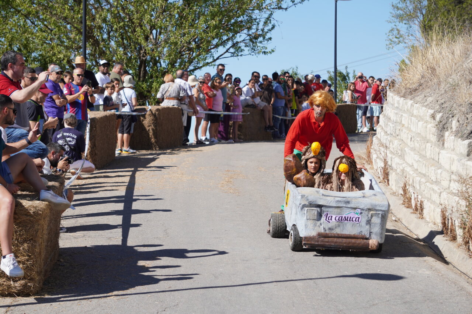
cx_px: 236
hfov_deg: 16.3
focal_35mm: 126
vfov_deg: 10.9
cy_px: 157
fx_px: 1652
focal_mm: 84
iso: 100
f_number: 5.6
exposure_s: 1/640
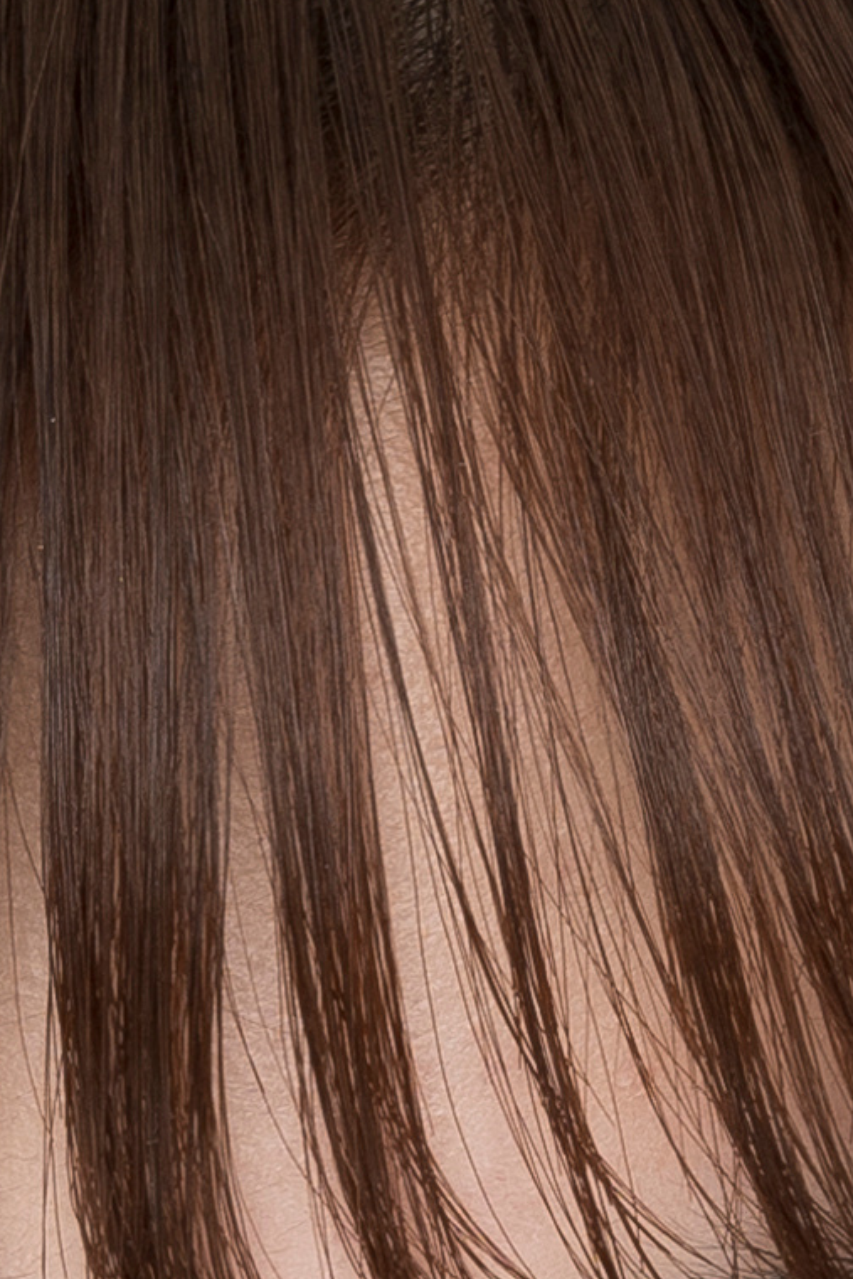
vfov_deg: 2.0
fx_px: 36446
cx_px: -39
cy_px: 2226
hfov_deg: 1.3
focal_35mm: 1026
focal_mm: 130
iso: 100
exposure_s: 1/125
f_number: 11
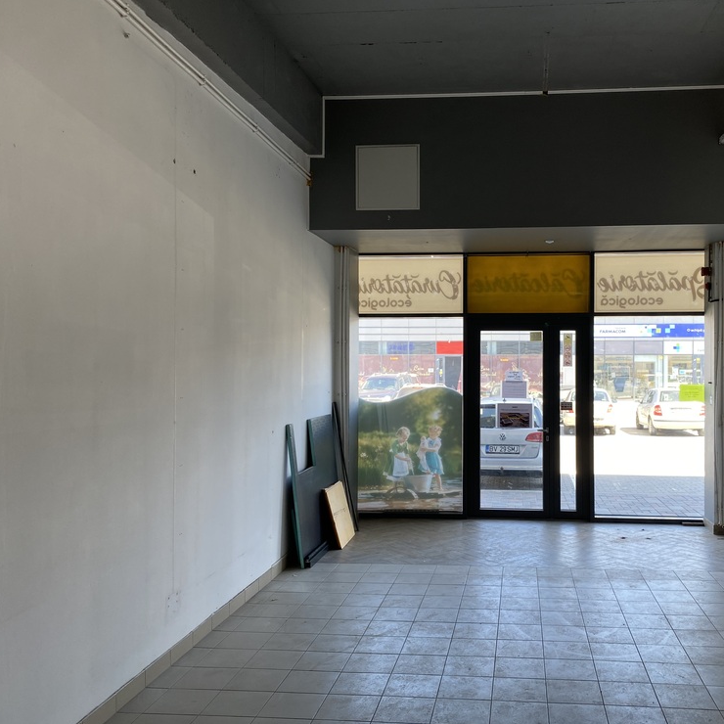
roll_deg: -0.7
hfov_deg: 51.9
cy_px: 364
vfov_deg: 52.5
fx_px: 734
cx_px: 461
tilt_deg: -0.3
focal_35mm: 31
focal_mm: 4.25
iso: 50
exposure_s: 1/122
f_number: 1.8
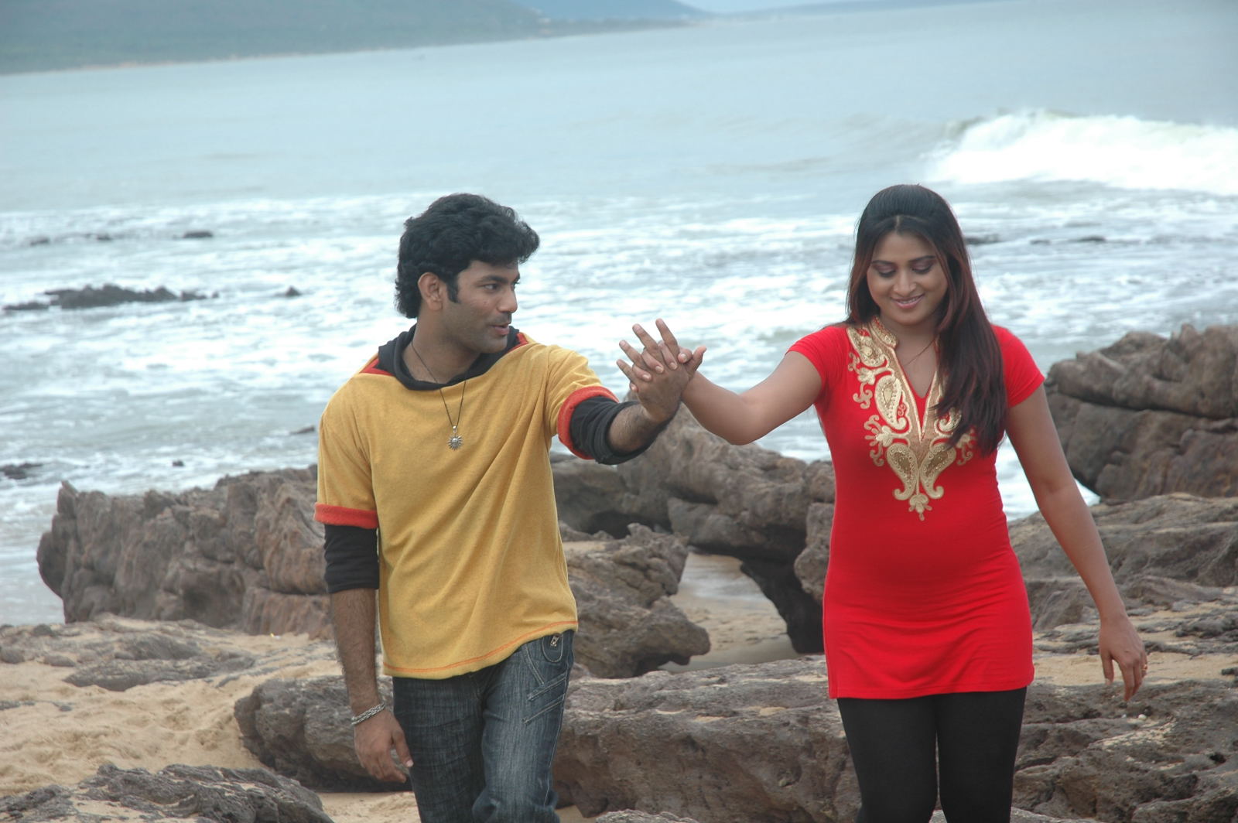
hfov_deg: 19.5
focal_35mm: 105
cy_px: 412
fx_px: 3608
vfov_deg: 13.0
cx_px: 619
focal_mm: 70
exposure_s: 1/125
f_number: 5.6
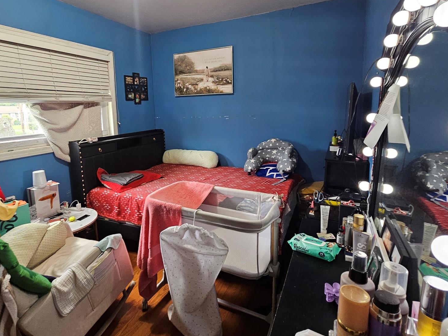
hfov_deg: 87.5
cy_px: 138
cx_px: 202
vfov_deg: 71.0
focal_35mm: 18
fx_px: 233
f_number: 2.2
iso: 400
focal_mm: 2.2
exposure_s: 1/30.4
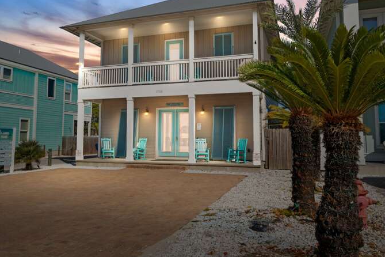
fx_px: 332
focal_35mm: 31
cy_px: 114
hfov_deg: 60.2
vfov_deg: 42.3
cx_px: 174
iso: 400
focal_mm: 18
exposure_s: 1/2500
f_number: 8
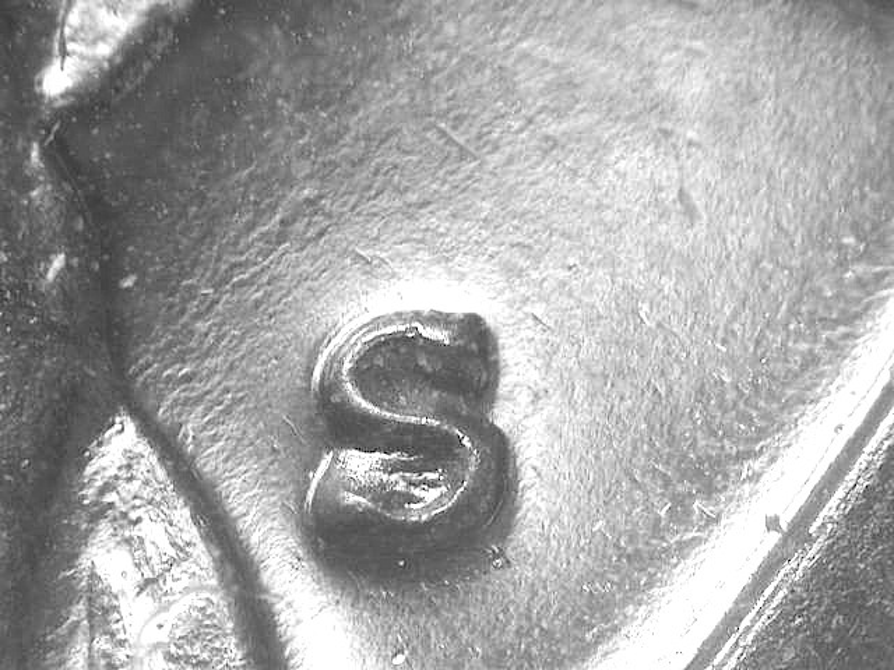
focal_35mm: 154
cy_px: 335
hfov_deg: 12.8
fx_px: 3977
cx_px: 447
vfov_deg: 9.6
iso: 100
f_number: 5.1
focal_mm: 32
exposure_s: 1/3.9
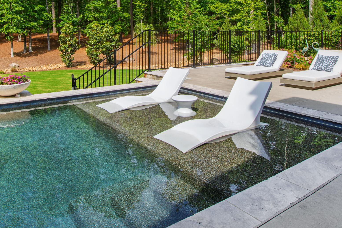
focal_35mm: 29
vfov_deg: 42.6
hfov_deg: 63.5
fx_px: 275
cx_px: 154
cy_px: 40
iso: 100
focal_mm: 10
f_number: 8
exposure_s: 1/125
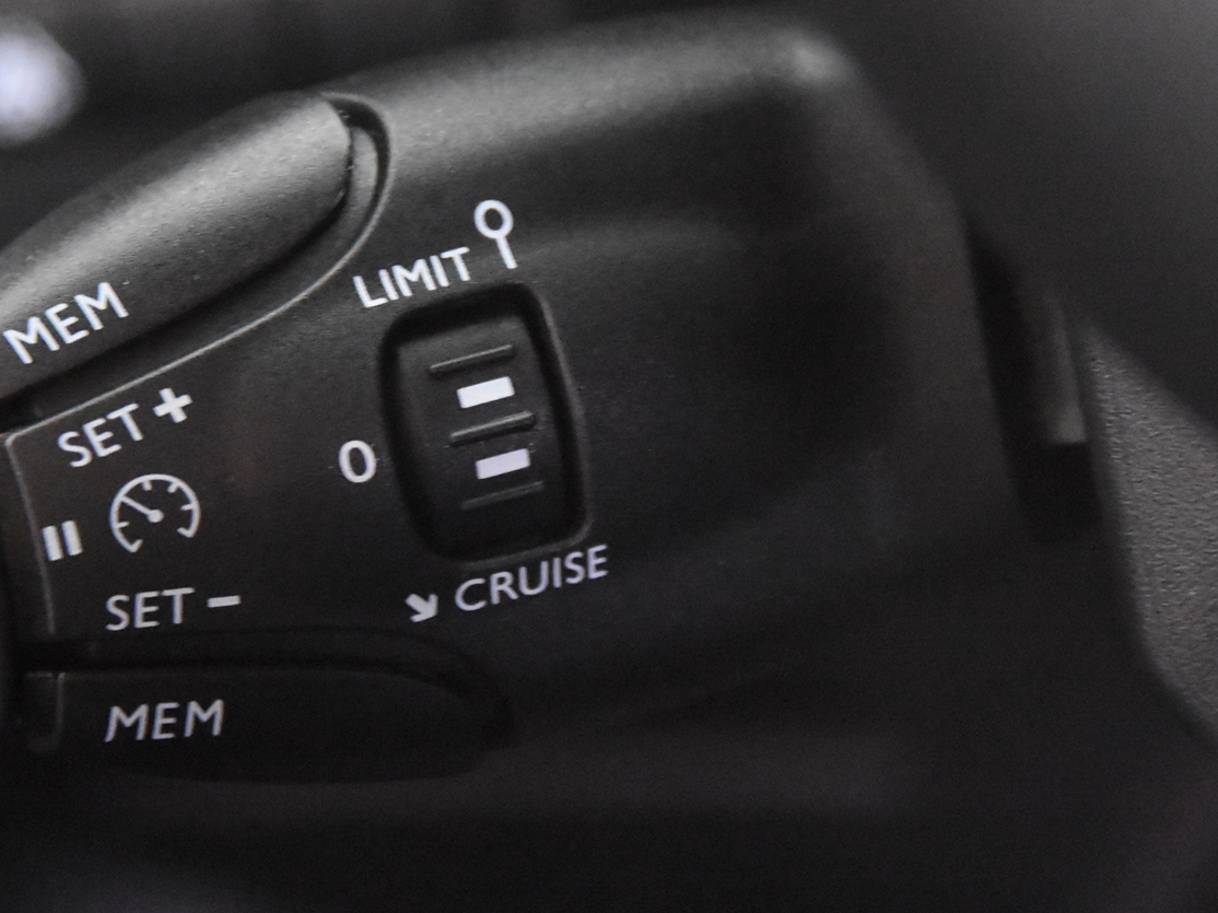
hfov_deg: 11.4
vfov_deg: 8.5
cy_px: 314
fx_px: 6121
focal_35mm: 174
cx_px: 412
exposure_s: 1/40
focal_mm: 70
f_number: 4
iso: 12800
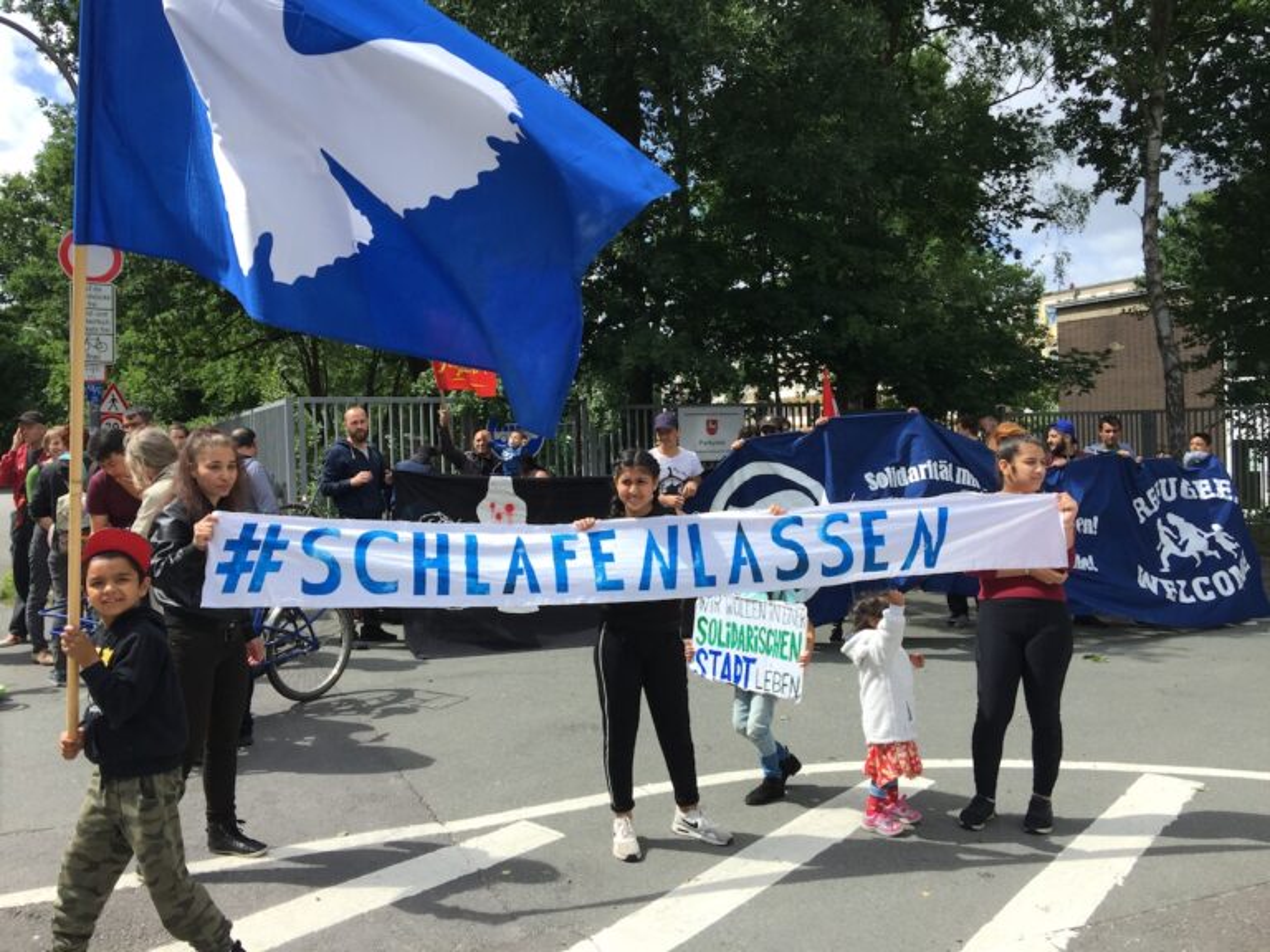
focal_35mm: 29
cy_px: 476
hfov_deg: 61.7
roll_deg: +1.3
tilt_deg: -1.3
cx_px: 635
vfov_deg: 48.2
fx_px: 1064
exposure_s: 1/1130
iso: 32
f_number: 2.2
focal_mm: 4.15
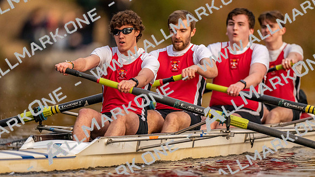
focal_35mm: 631
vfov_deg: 1.9
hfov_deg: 3.4
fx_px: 5270
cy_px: 81
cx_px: 158
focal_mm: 600
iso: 3200
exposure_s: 1/2500
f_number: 4
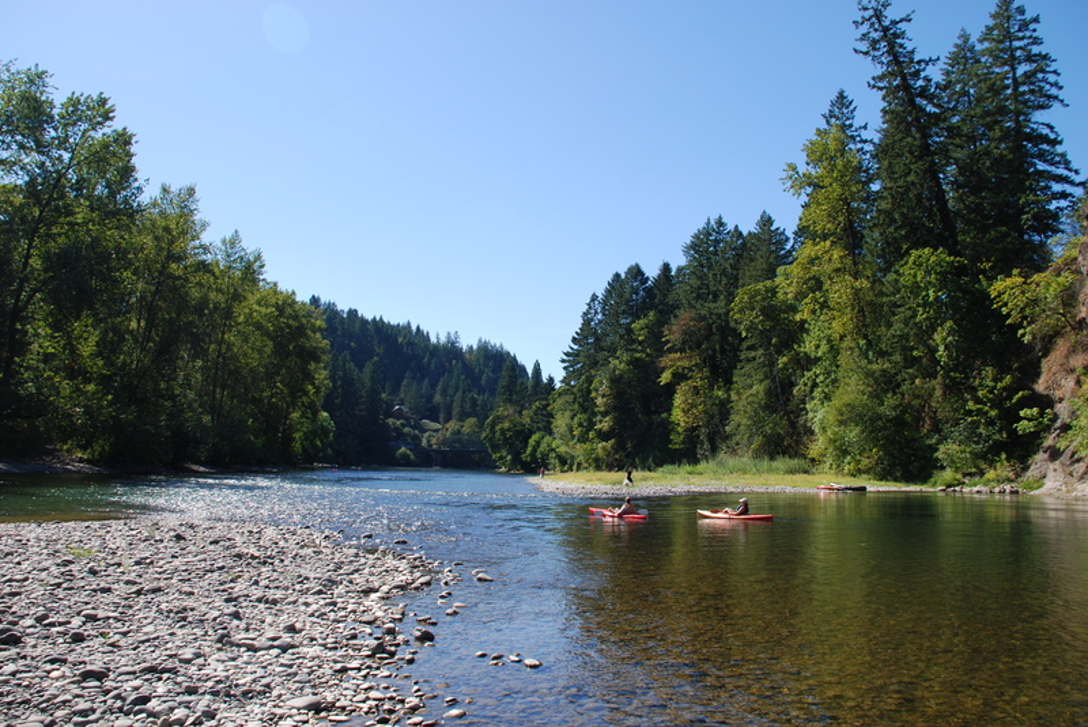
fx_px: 817
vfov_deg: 48.0
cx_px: 544
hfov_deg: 67.3
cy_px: 364
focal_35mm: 27
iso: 100
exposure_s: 1/200
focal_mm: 18
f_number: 7.1
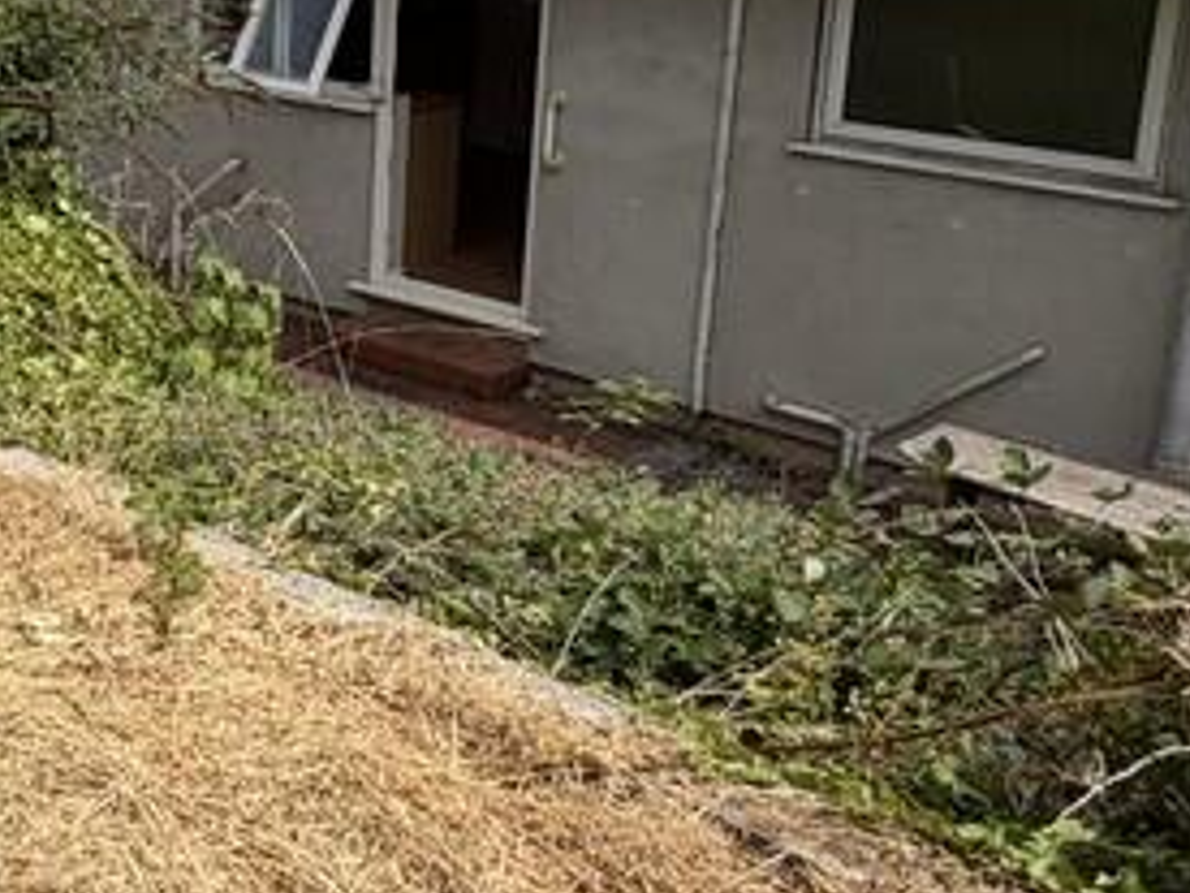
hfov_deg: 28.7
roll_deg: +4.7
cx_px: -427
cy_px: 160
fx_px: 1788
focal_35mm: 52
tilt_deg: -13.0
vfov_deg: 27.4
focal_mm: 2.22
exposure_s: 1/914
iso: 20
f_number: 2.2
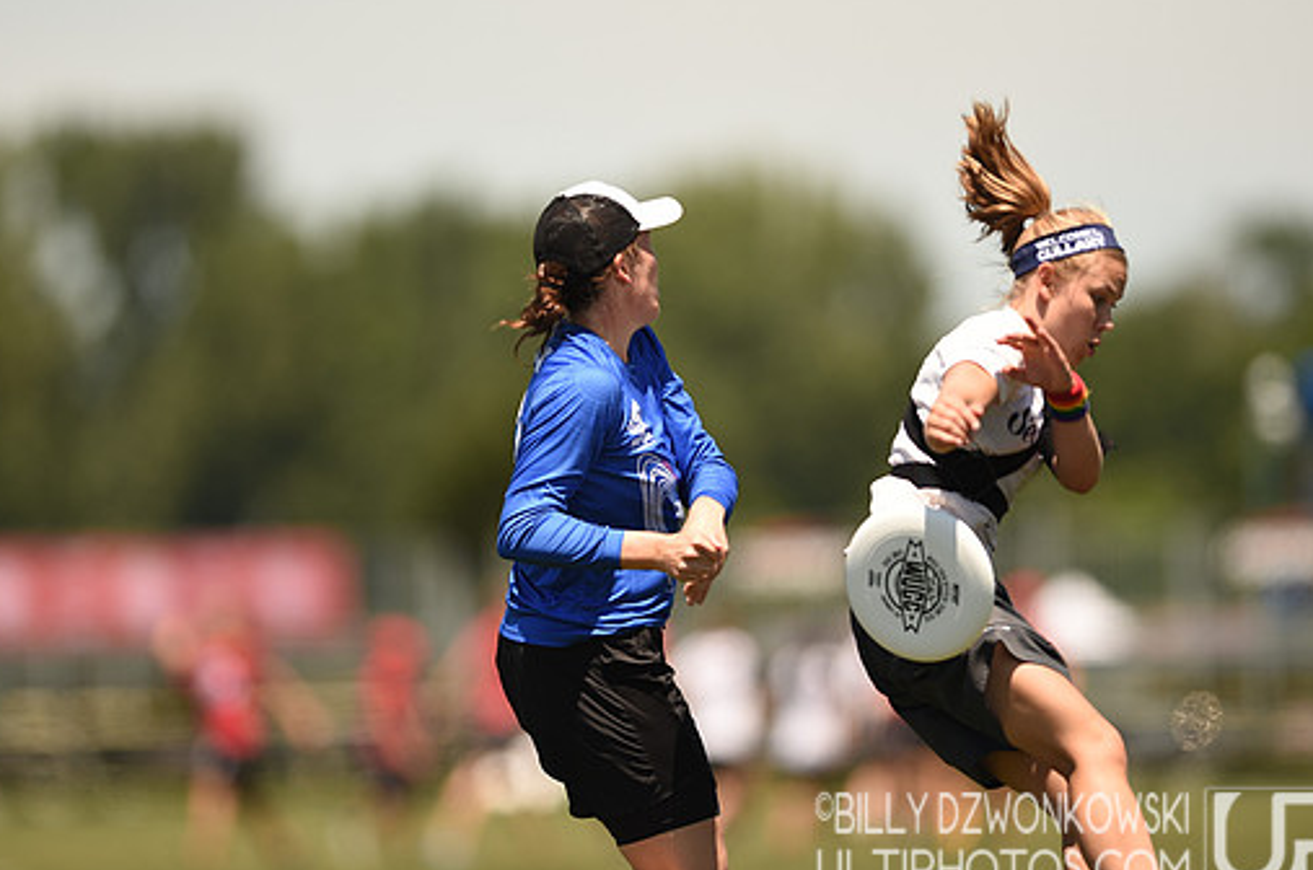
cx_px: 650
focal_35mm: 458
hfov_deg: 4.5
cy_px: 421
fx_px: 16673
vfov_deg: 3.0
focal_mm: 400
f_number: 2.8
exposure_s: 1/1600
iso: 100
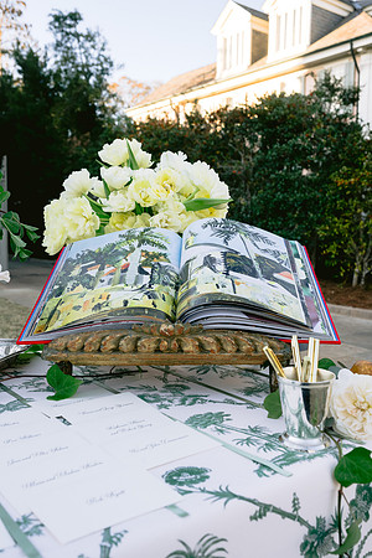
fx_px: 542
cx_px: 186
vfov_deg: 54.4
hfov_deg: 37.9
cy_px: 279
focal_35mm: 35
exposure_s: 1/160
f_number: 7.1
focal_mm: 35
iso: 400
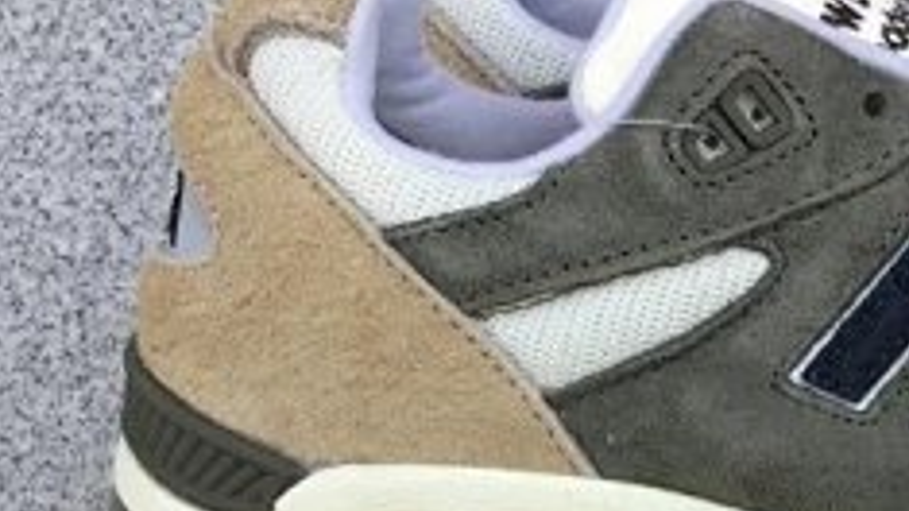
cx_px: 975
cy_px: 616
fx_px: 2217
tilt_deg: -21.3
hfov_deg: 22.0
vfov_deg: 12.8
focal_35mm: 92
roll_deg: +1.4
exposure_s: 1/242
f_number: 2.4
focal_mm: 3.3
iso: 25
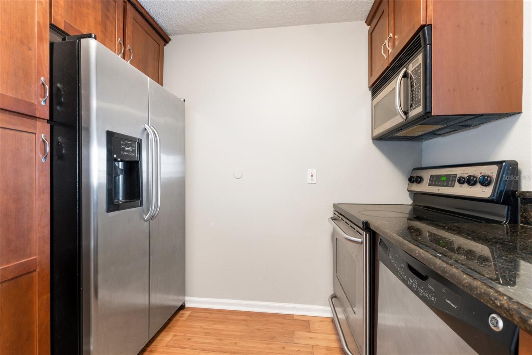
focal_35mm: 15
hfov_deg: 100.4
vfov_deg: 77.3
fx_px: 222
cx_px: 266
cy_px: 178
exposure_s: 1/2
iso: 400
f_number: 7.1
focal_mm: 10
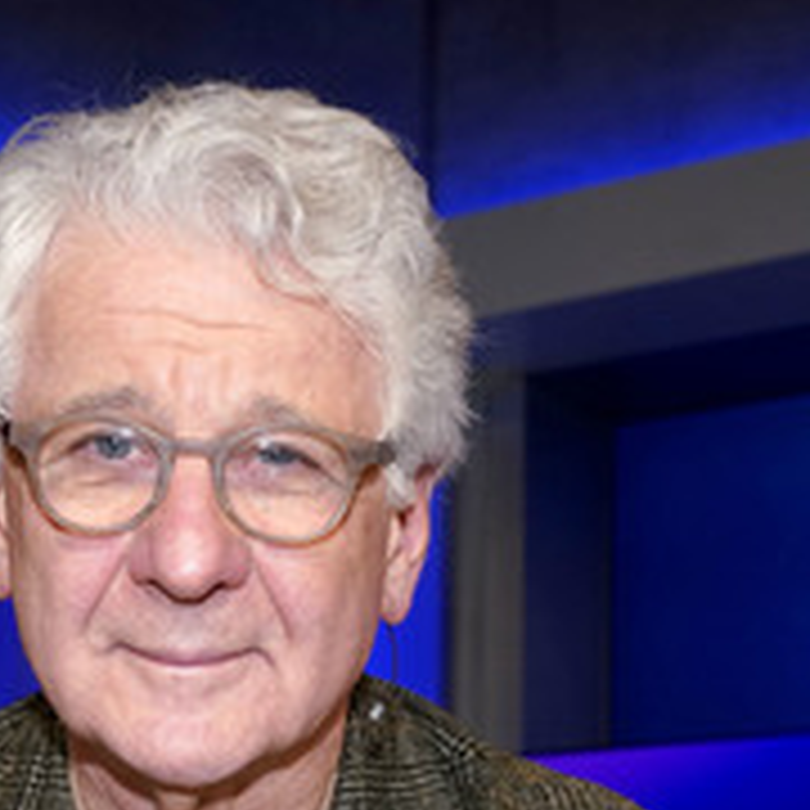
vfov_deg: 25.6
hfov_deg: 25.8
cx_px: 209
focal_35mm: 66
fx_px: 1747
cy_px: 670
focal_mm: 31
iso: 1600
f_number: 5
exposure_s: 1/200
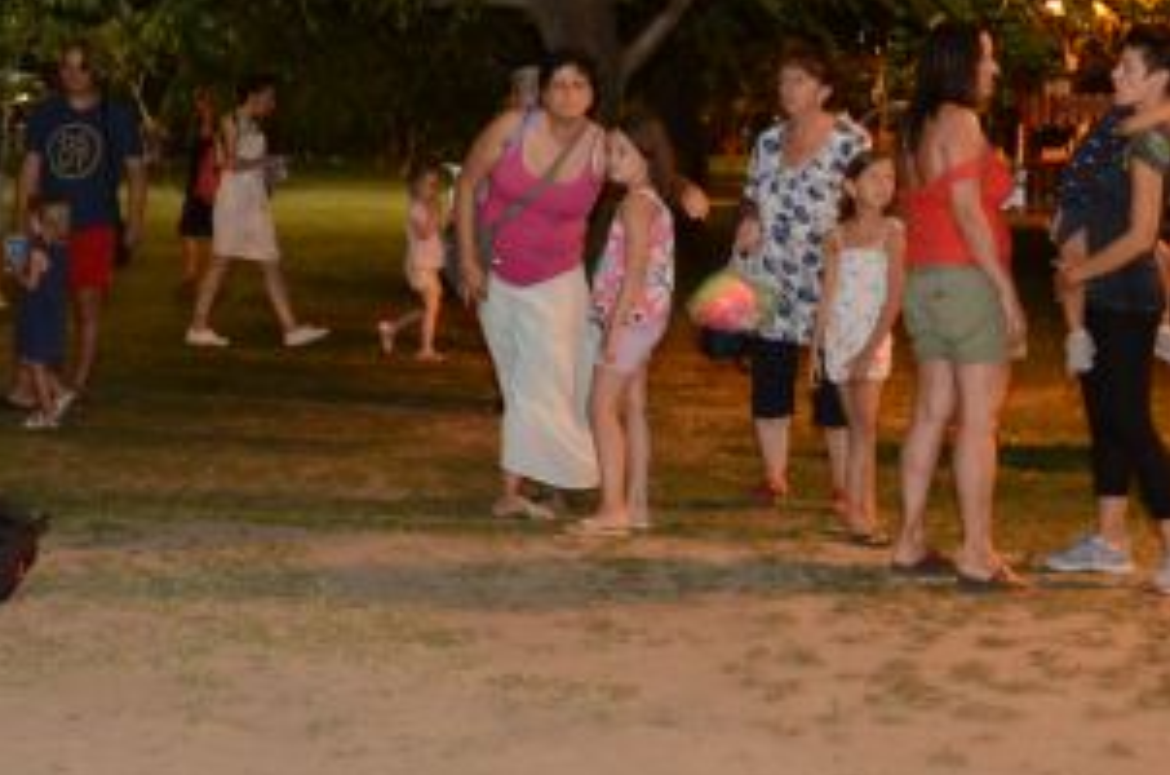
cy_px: 256
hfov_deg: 21.8
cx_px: 182
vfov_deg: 14.8
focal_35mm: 92
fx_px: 2986
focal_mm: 29
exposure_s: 1/60
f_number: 2.8
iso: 3200
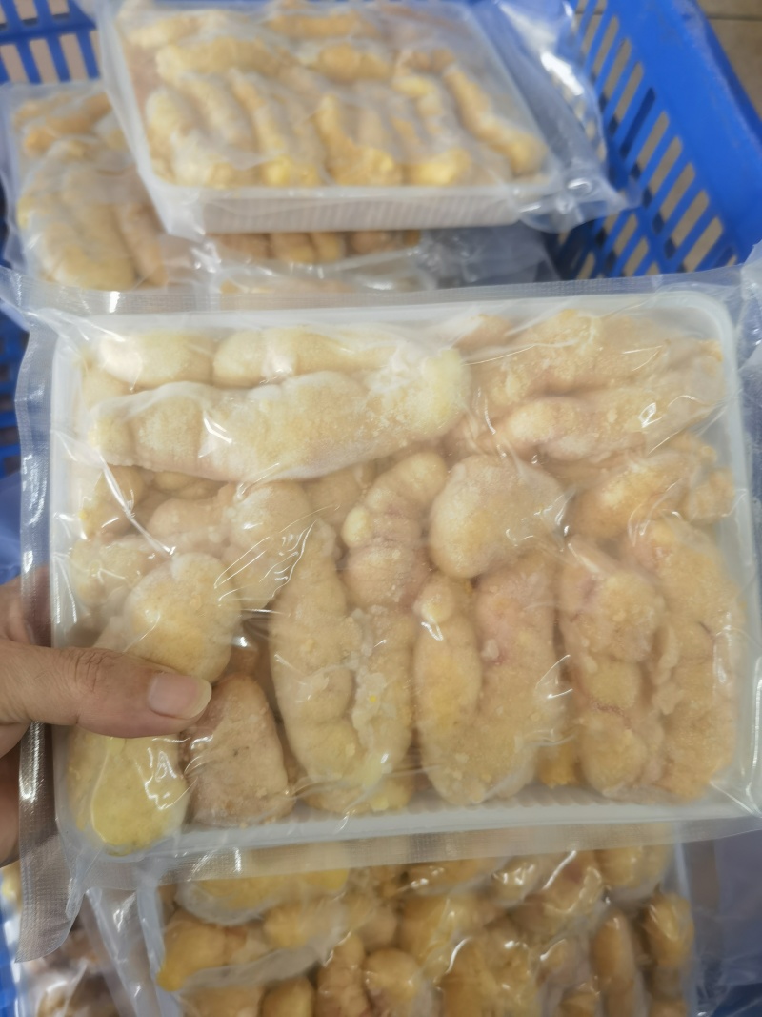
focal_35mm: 27
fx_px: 793
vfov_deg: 65.3
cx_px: 381
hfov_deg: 51.3
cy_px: 508
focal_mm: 6.67
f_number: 1.9
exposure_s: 1/99.9
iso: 125
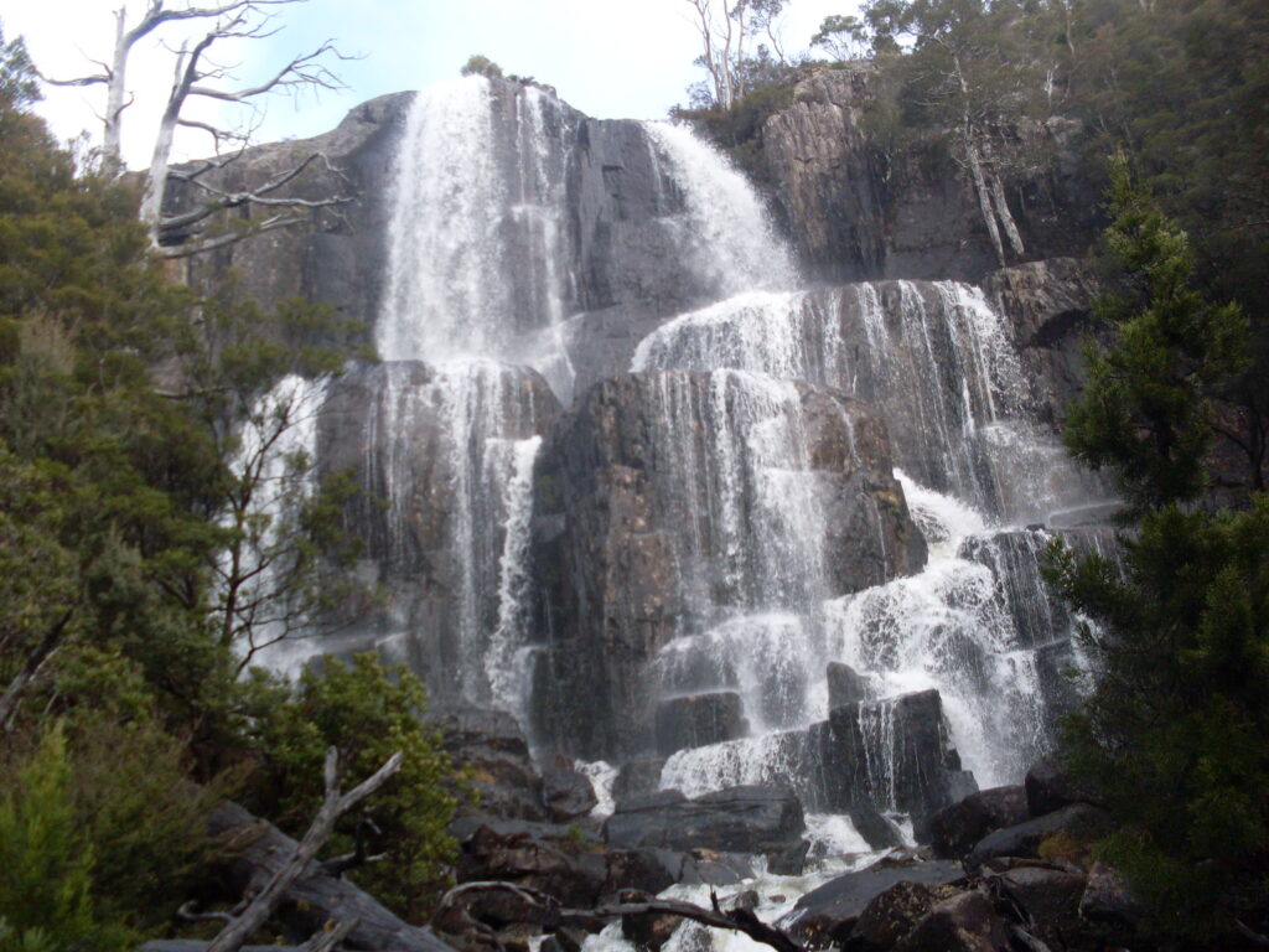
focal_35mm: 38
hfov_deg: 49.0
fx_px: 1393
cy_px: 476
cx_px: 634
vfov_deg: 37.7
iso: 80
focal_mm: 6.3
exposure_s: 1/250
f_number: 2.8
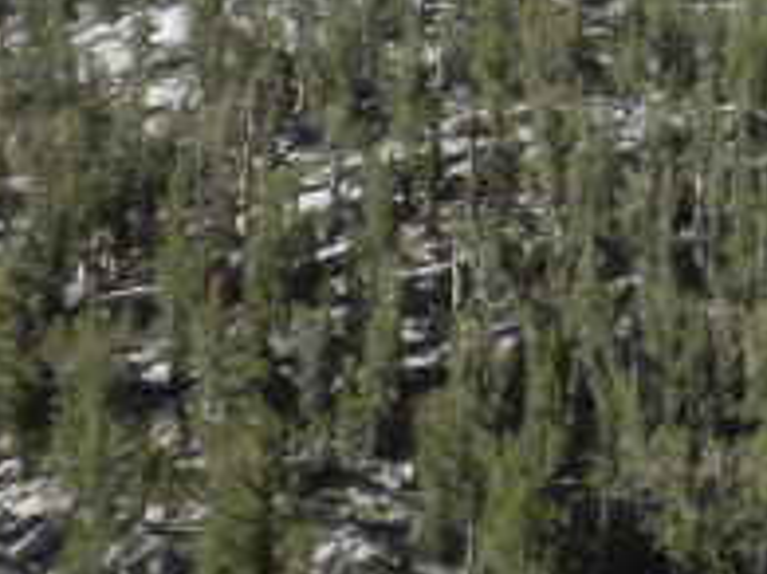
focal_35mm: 148
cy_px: -124
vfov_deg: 9.9
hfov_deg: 12.3
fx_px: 3277
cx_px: 1361
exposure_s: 1/67.5
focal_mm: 6.6
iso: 64
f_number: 10
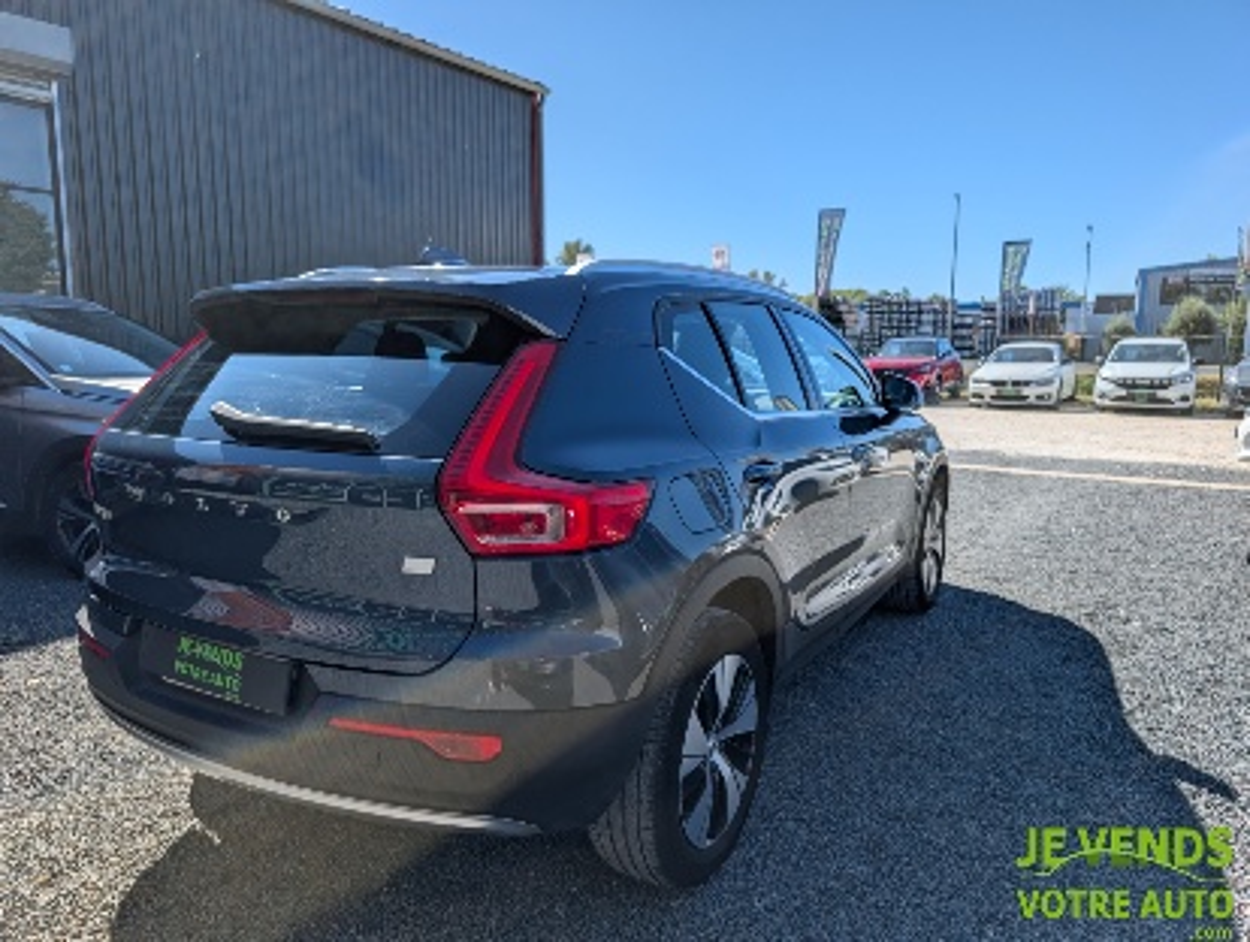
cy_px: 471
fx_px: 868
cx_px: 625
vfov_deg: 57.0
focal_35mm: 24
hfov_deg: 71.5
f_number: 1.68
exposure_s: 1/1110
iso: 22
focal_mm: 6.9
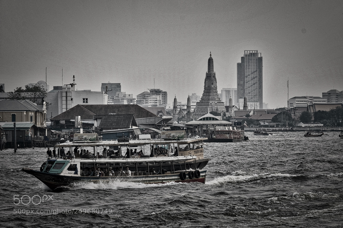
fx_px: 1829
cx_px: 172
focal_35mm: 192
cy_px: 114
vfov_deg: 7.2
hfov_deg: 10.7
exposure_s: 1/320
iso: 200
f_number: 11
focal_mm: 128
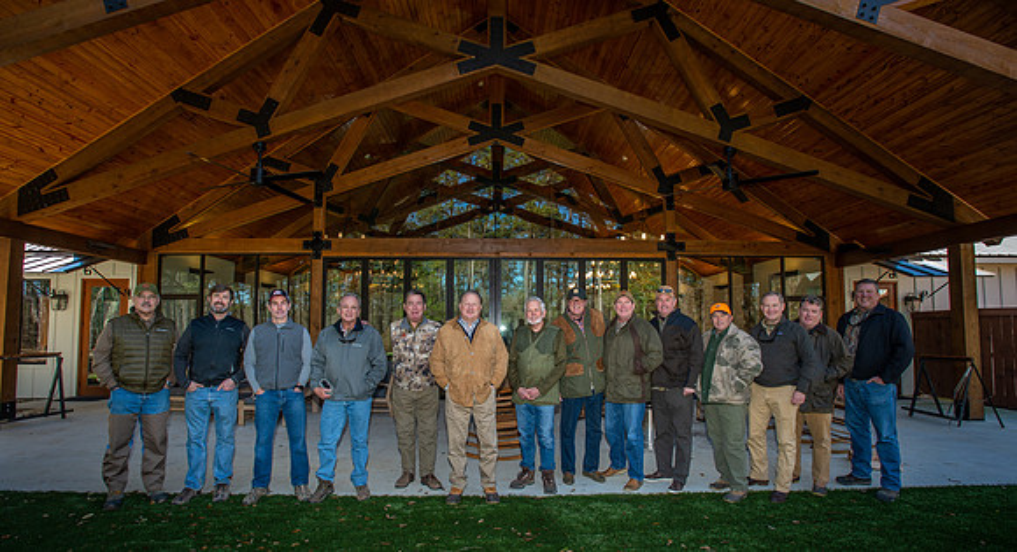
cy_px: 304
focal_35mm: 18
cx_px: 509
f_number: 5.6
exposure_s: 1/200
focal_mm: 17
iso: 400
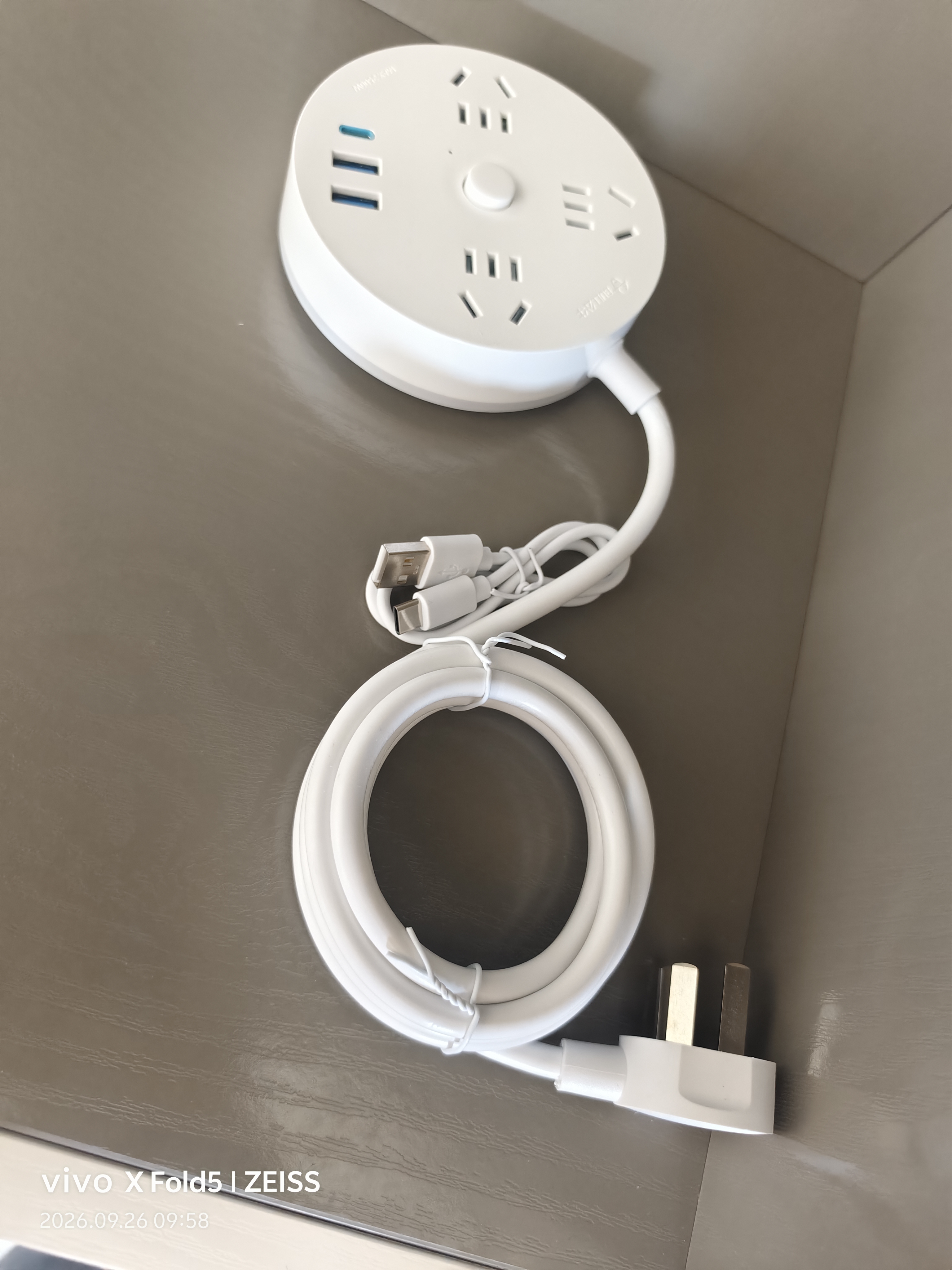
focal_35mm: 23
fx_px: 843
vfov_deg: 73.9
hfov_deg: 58.9
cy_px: 635
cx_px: 476
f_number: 1.57
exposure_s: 1/100
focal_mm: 5.6
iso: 1417
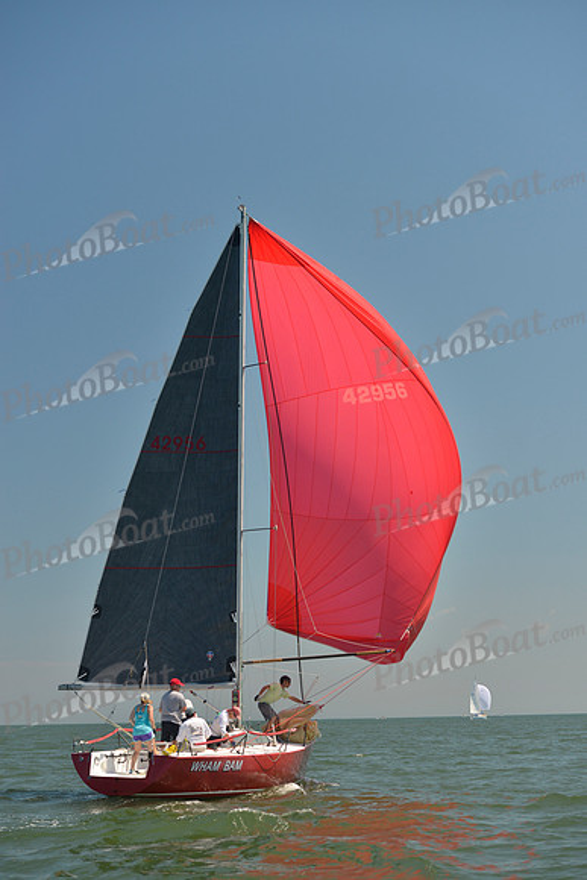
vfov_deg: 28.8
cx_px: 294
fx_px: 1711
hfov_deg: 19.5
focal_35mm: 70
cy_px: 440
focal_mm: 70
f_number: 4.5
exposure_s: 1/800
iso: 200
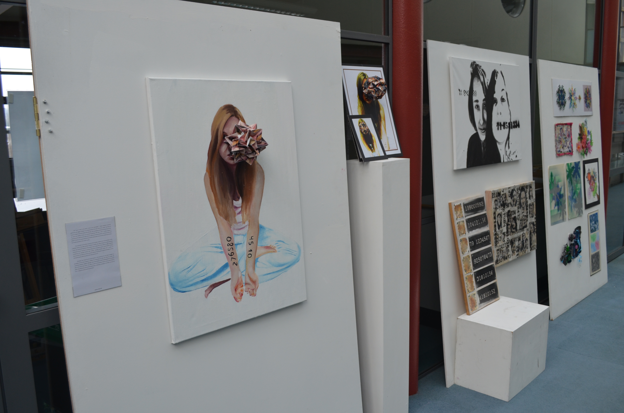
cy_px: 206
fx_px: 571
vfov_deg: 39.8
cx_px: 312
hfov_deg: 57.3
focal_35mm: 33
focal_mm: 22
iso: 360
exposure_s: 1/125
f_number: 5.6
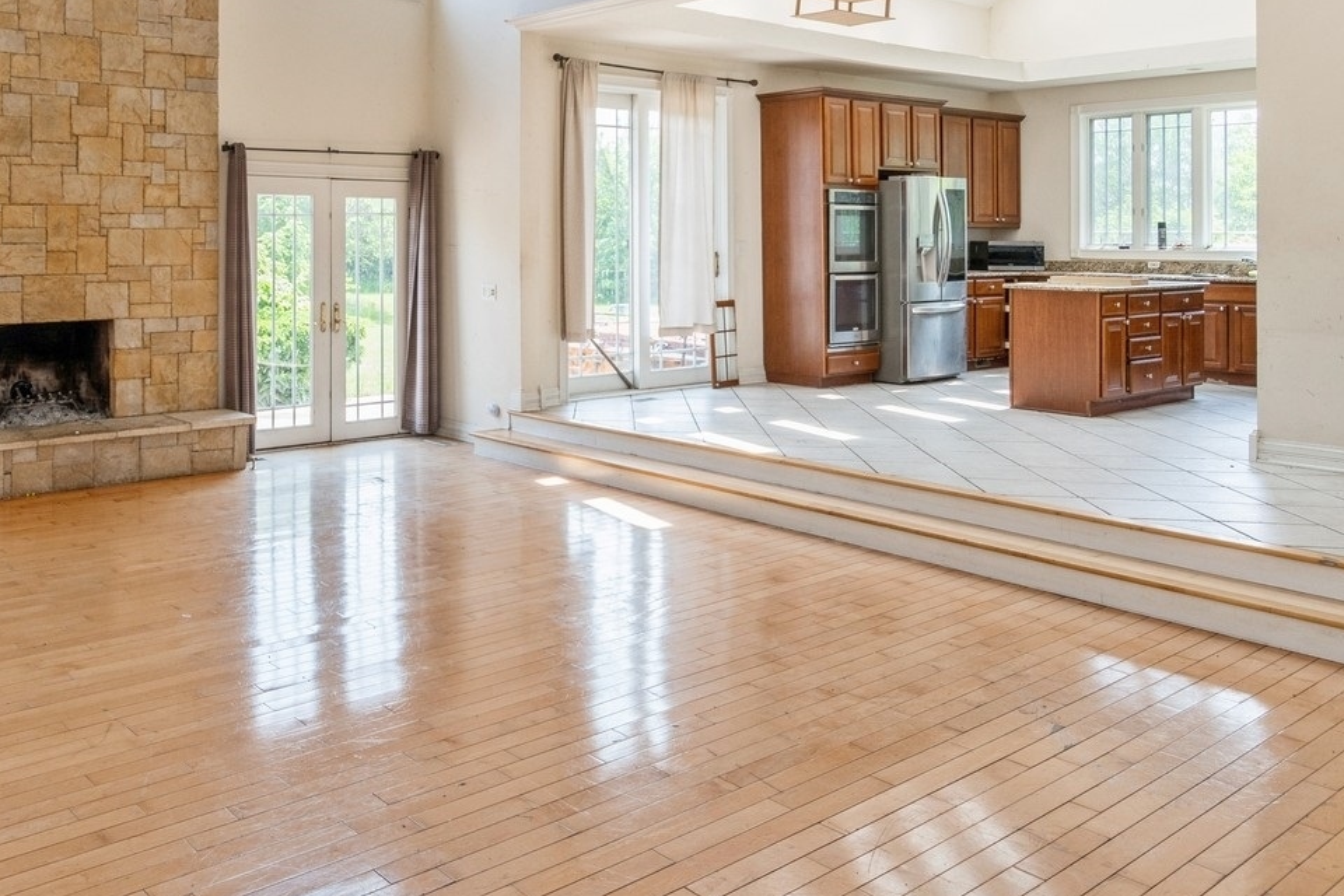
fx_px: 1120
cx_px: 414
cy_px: 239
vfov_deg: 42.4
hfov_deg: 60.0
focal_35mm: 30
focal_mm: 12
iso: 200
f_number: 8
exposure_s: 1/40
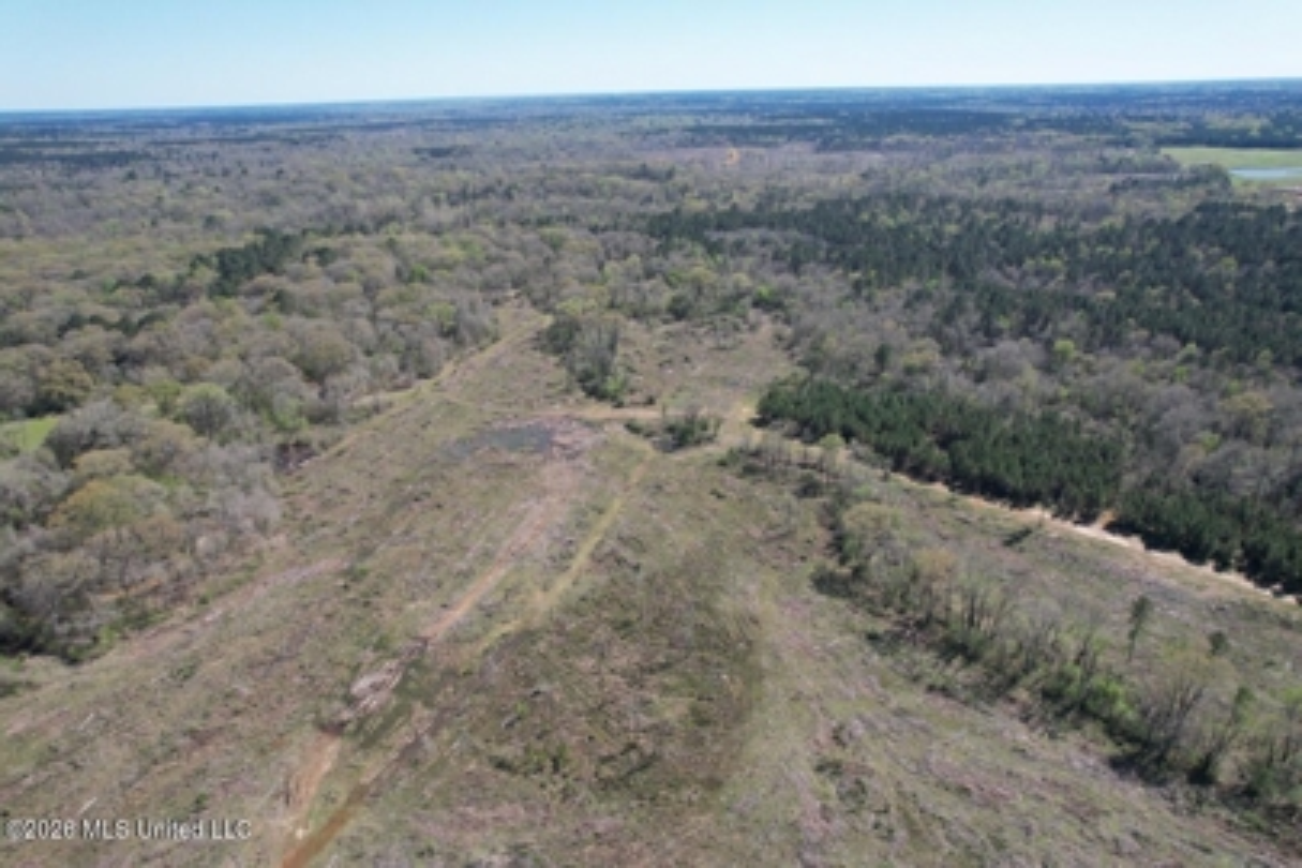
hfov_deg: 78.6
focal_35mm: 22
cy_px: 434
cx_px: 651
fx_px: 796
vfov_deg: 57.2
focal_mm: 8.38
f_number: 2.8
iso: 200
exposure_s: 1/1600
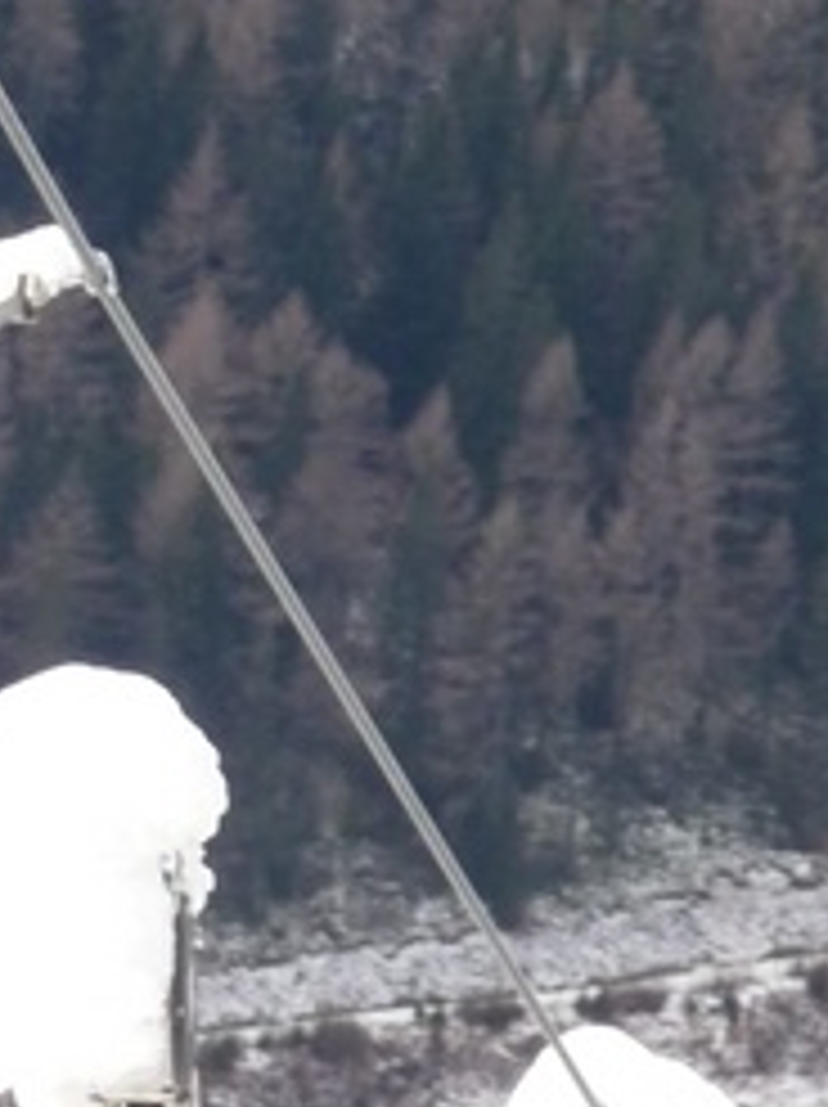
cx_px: 104
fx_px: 34568
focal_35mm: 1082
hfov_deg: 1.4
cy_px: 540
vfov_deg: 1.8
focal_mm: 47
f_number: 4.9
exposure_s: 1/125
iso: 100
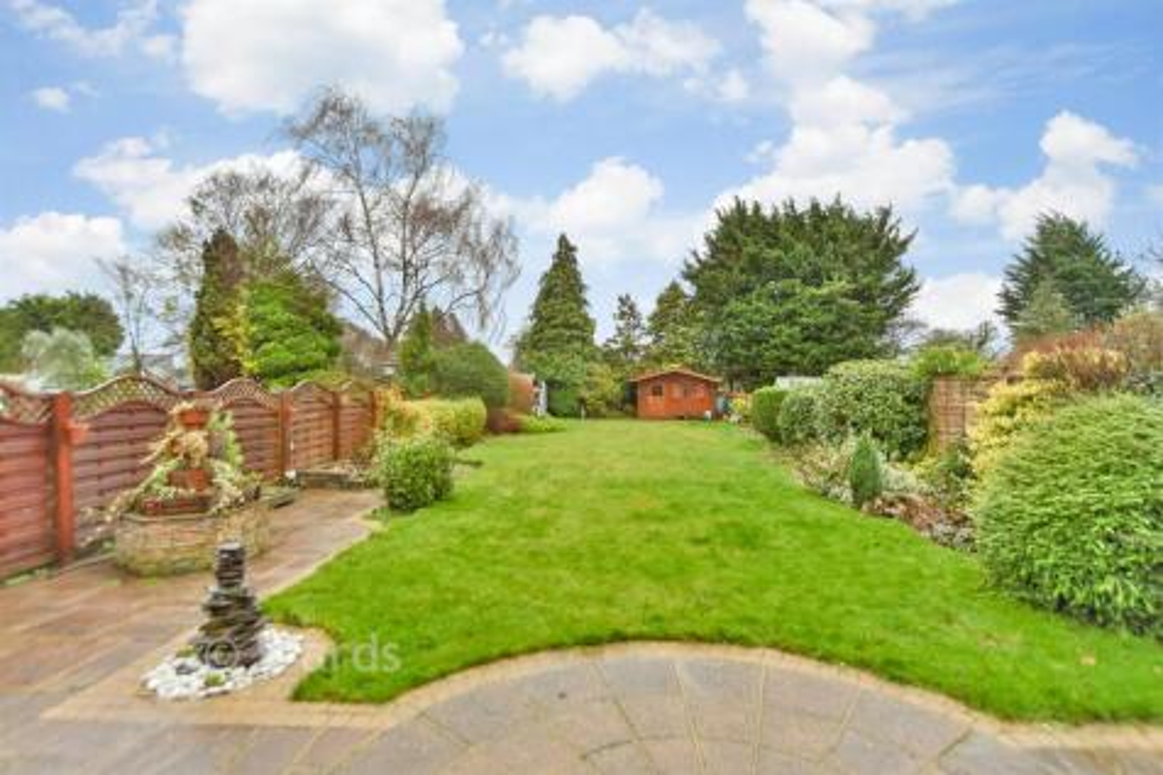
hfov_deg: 100.4
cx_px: 582
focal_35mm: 15
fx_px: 484
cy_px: 388
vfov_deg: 77.3
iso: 500
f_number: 4
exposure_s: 1/60
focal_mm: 10
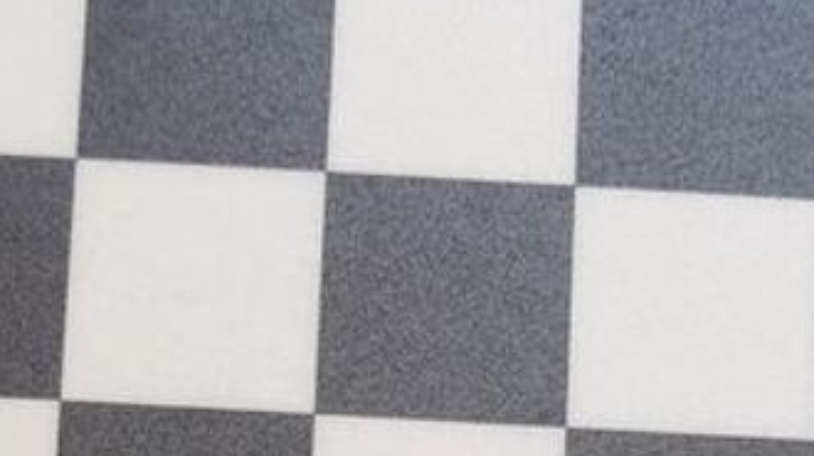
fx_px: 2566
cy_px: 792
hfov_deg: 18.0
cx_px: 417
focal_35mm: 119
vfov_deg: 9.7
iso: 160
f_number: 1.6
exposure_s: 1/100
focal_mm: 5.56
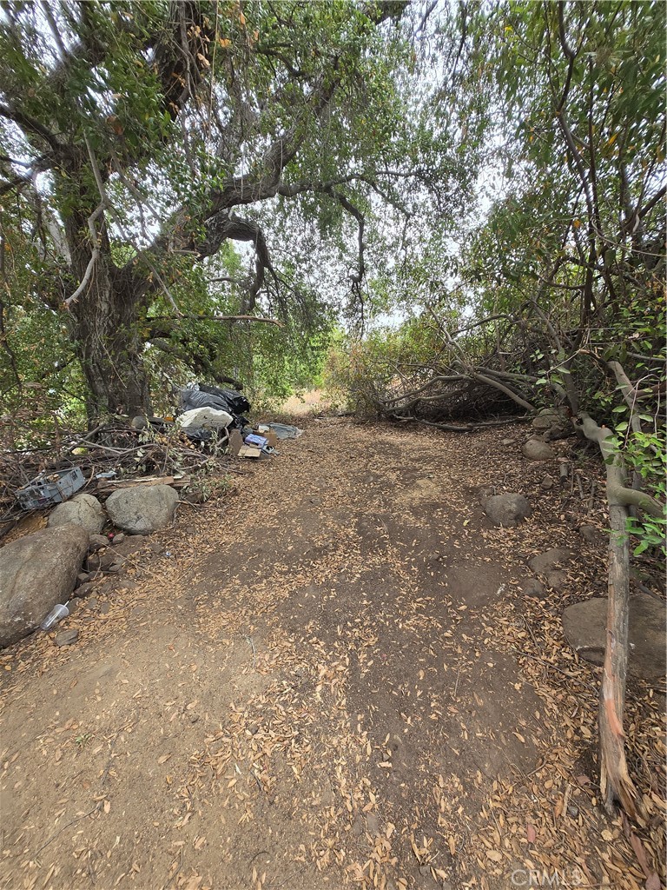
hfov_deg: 89.9
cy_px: 445
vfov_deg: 106.2
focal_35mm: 13
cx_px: 334
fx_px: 334
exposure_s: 1/202
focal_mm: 1.7
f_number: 2.2
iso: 25
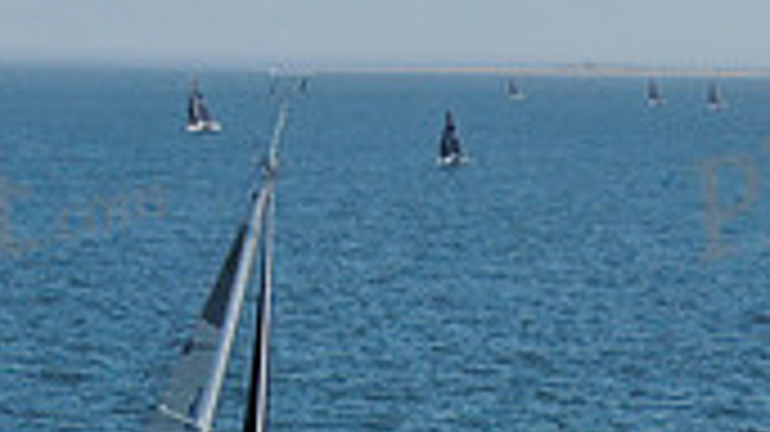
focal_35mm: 159
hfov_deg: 13.5
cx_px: 432
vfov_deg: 7.3
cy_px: 929
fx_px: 3245
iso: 100
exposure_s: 1/1000
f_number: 3.6
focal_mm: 7.39
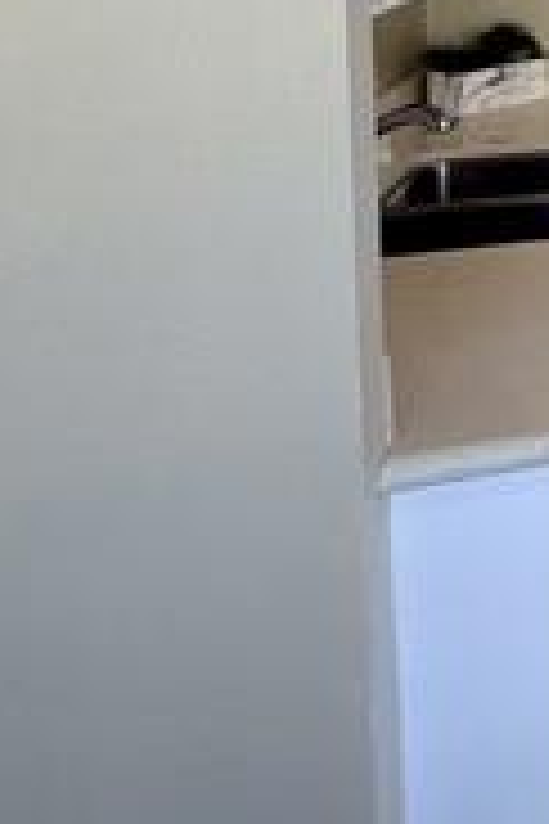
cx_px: 1184
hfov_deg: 16.9
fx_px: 1167
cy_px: -77
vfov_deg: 33.9
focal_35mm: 51
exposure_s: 1/120
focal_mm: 2.22
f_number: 2.2
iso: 64
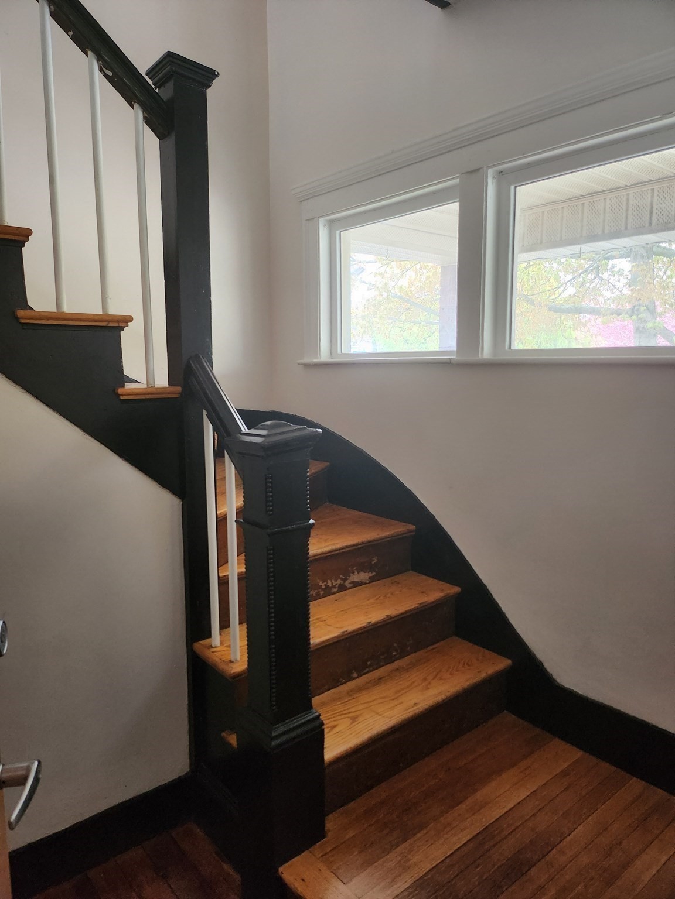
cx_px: 338
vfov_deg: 71.6
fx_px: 624
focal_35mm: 24
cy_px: 450
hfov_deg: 56.8
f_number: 1.8
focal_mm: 5
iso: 500
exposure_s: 1/120
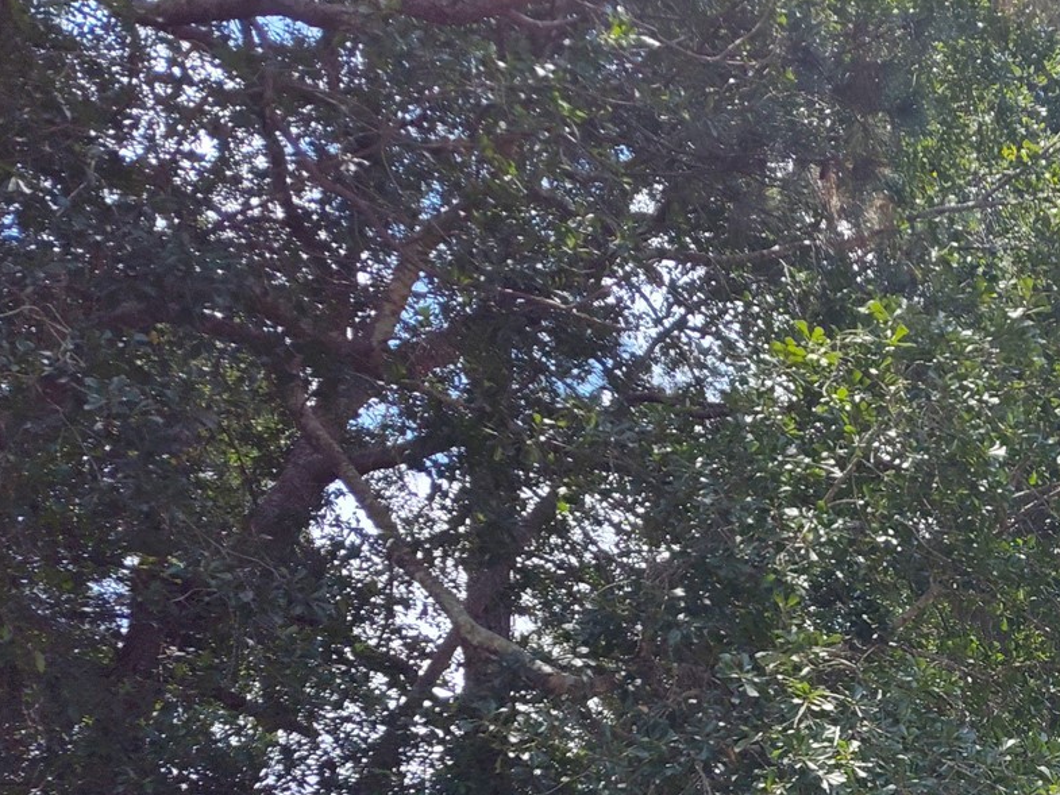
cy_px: 991
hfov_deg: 29.3
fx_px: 1838
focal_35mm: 60
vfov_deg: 22.3
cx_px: 1137
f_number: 1.8
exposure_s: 1/1042
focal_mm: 5.56
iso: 100
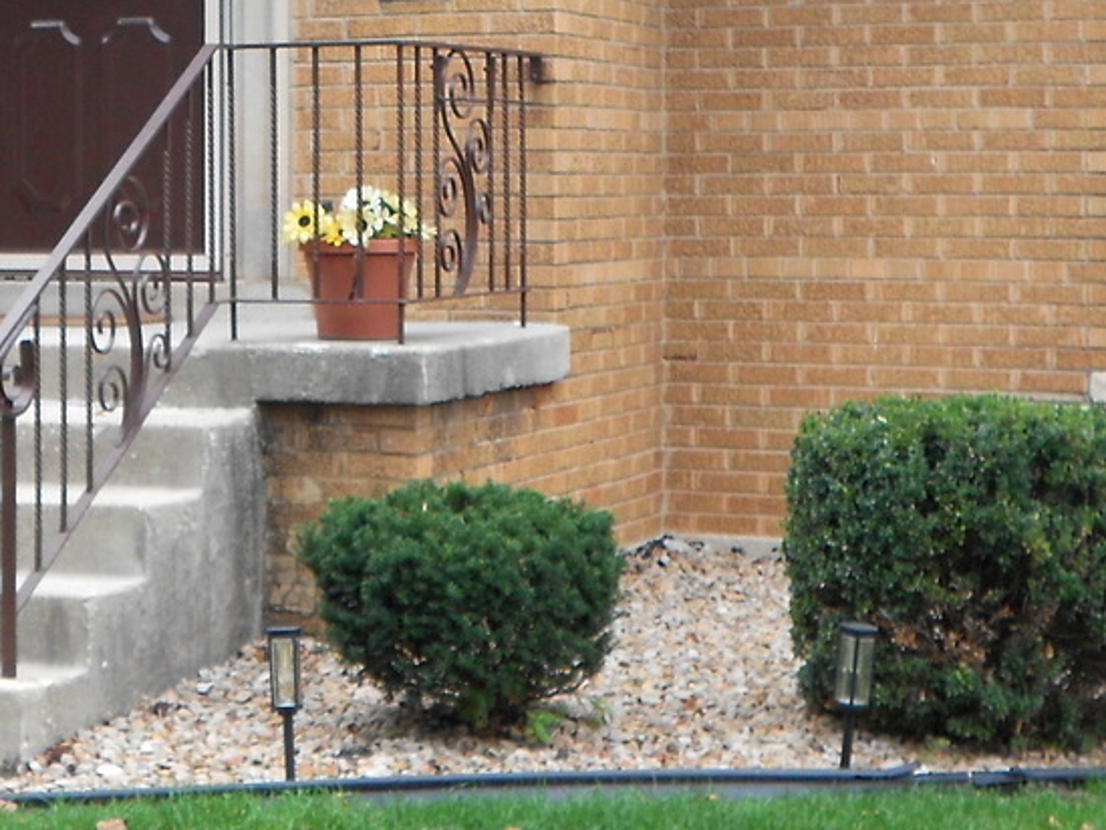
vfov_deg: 15.1
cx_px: 147
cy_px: 93
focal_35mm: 97
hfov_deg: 19.9
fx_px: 3100
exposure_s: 1/30
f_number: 3.9
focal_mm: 6.7
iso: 80
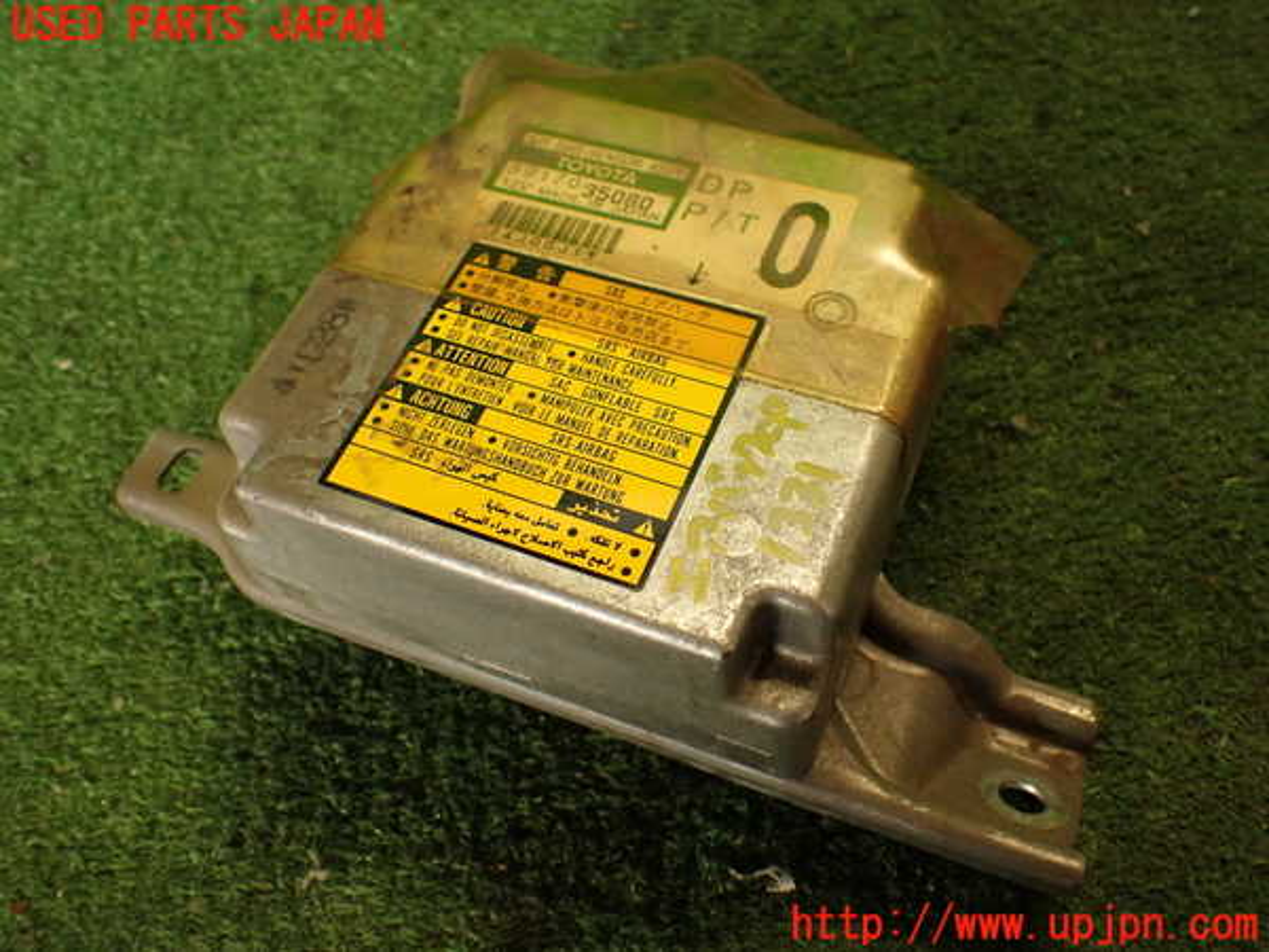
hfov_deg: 56.8
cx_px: 634
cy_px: 476
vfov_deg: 44.2
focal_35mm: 32
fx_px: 1173
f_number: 2.4
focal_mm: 5.79
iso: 200
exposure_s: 1/40
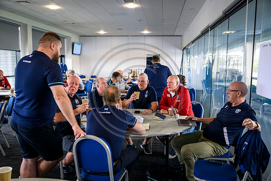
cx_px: 136
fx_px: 245
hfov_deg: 58.0
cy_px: 90
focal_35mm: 32
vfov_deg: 40.6
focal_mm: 32.5
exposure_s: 1/500
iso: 3200
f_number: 3.2
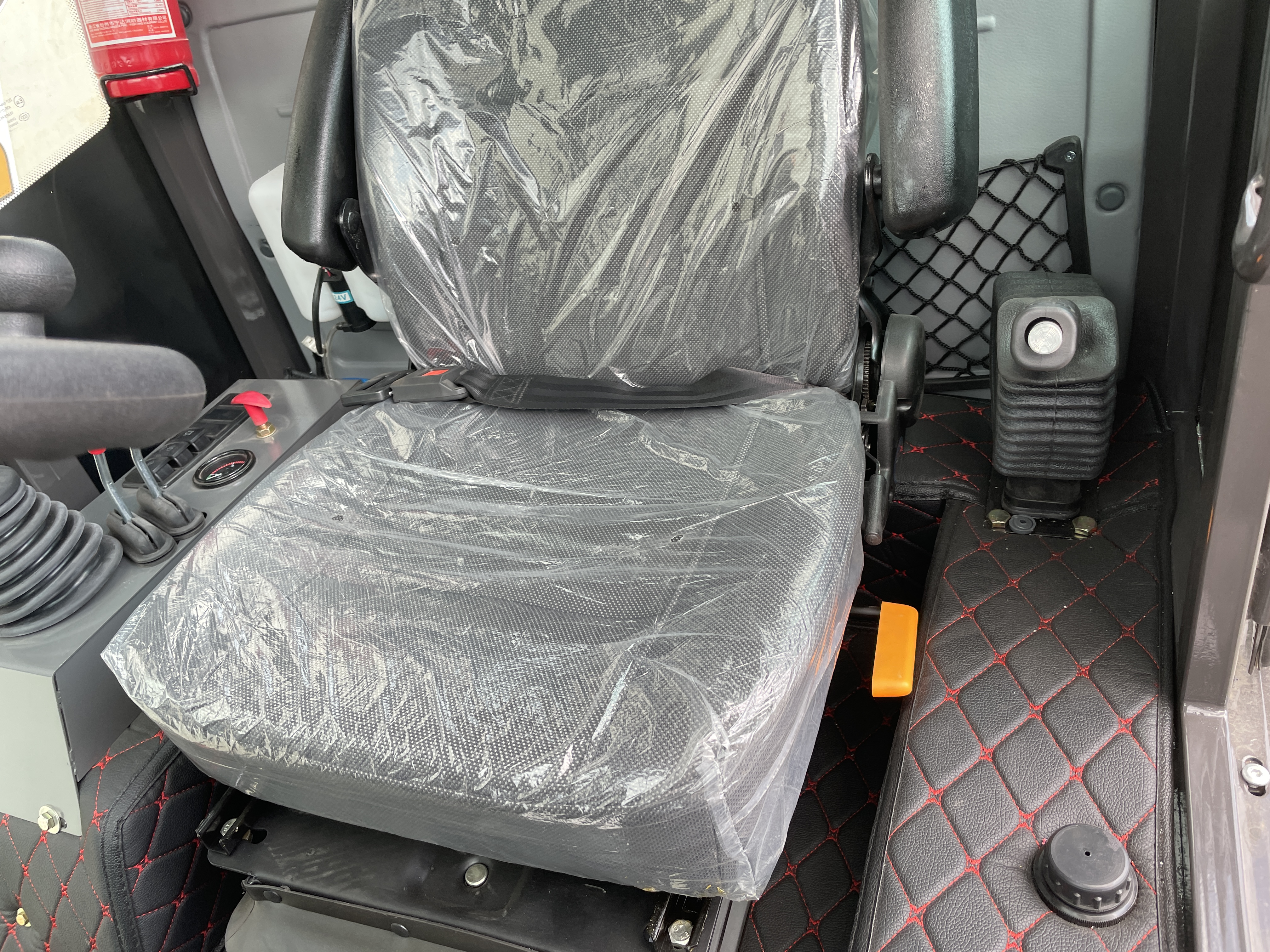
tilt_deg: -35.6
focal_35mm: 26
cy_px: 476
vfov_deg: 53.1
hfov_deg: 67.3
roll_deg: +15.1
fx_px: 954
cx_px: 635
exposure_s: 1/126
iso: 32
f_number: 1.6
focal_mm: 4.2
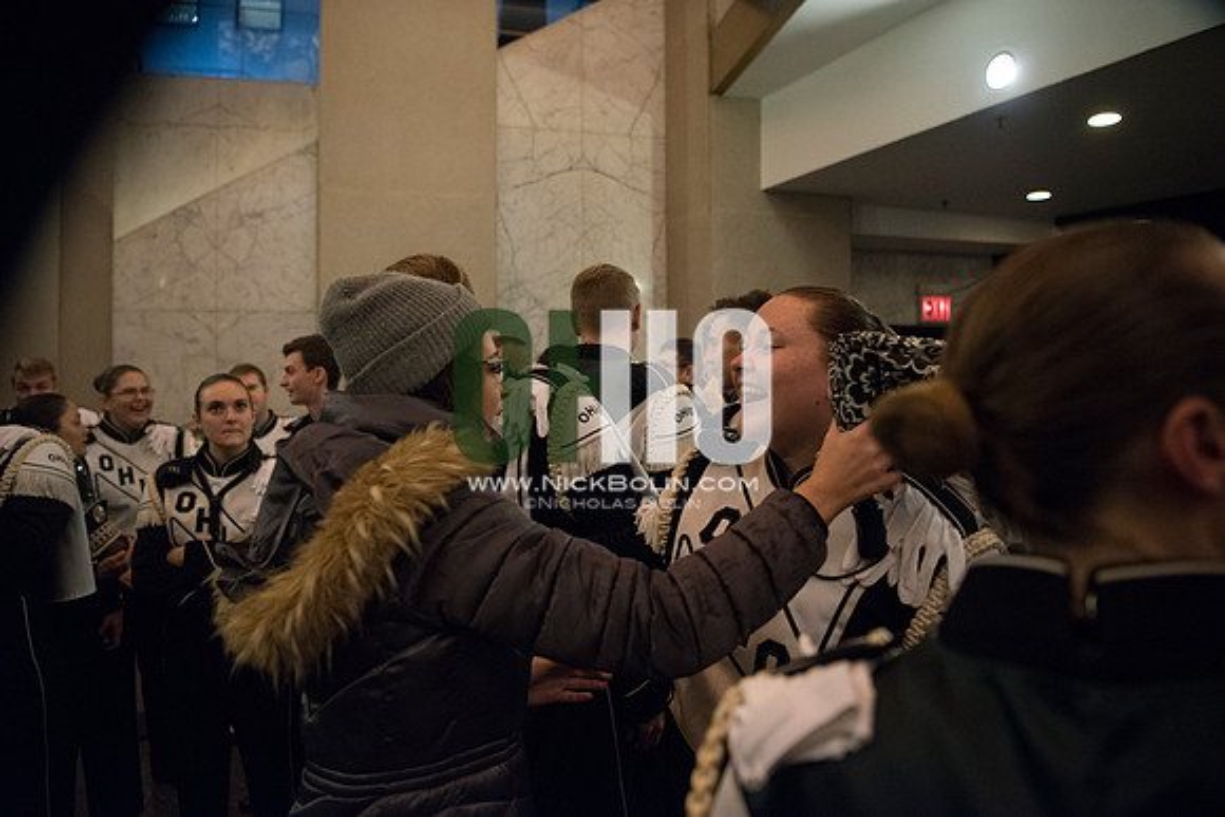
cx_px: 612
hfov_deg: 73.7
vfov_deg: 53.2
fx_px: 817
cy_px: 408
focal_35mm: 24
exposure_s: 1/250
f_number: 2.8
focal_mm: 24
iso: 8000
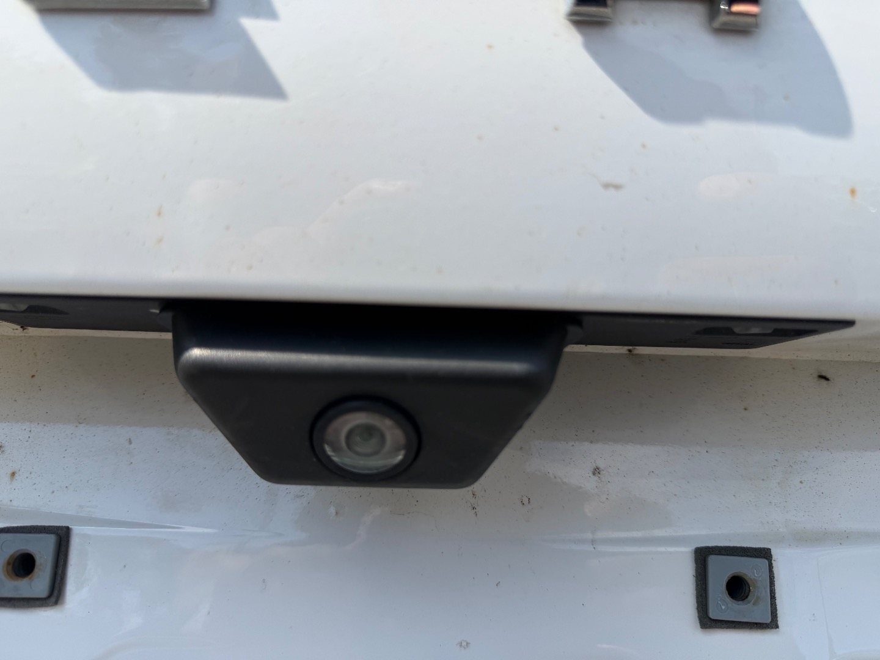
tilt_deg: -2.4
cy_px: 330
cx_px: 440
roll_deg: -3.6
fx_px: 610
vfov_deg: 56.8
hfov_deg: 71.6
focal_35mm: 24
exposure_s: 1/3145
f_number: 1.78
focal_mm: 6.76
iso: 80
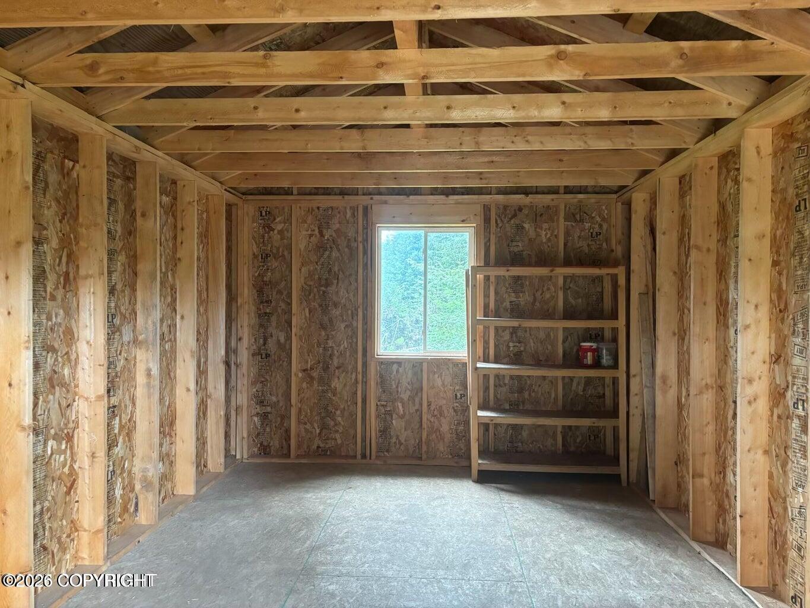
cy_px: 304
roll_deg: +0.5
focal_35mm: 26
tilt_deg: -2.4
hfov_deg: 67.3
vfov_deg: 53.1
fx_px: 608
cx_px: 405
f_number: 1.6
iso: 500
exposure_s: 1/60
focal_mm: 5.96
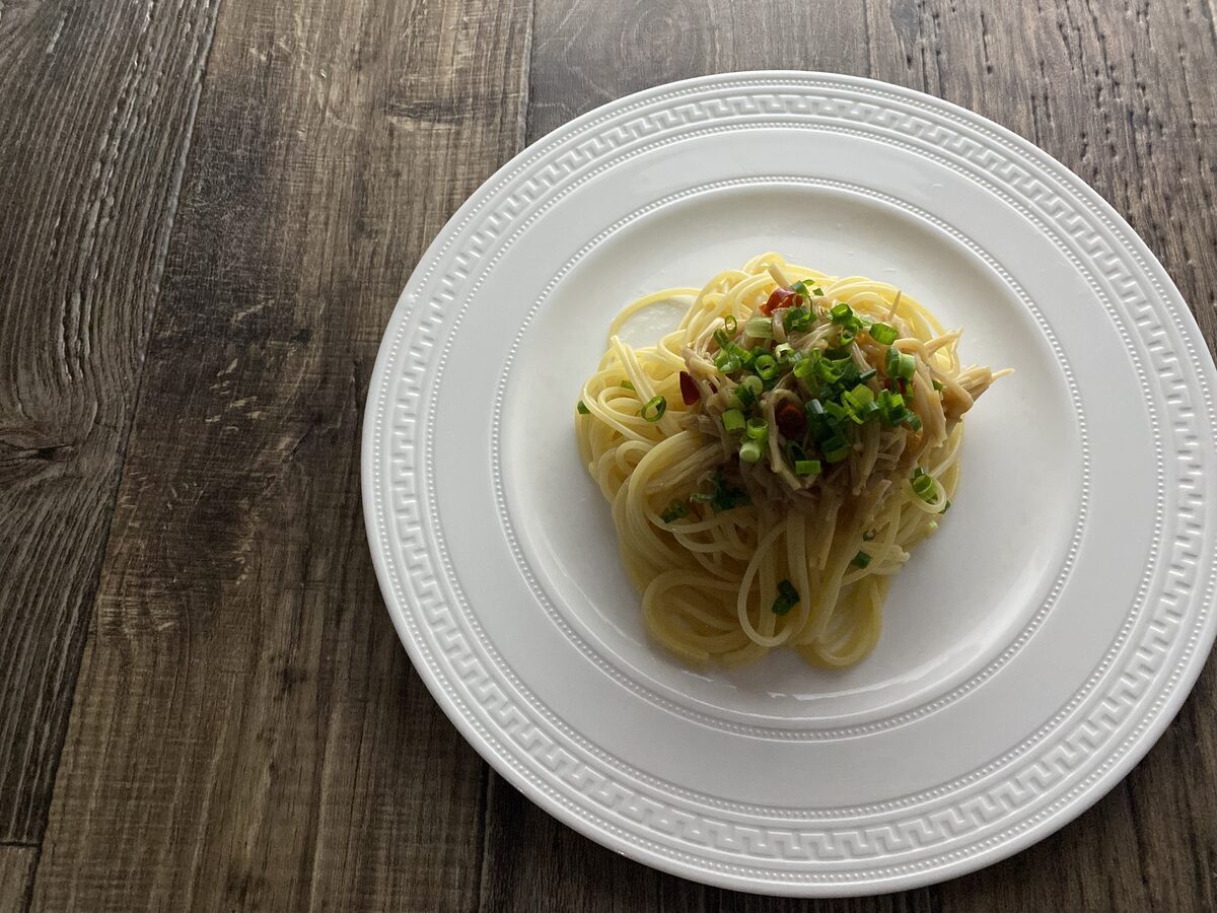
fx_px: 914
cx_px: 608
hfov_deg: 67.3
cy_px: 456
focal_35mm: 26
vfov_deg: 53.1
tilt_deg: -71.0
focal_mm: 4.25
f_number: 1.8
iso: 500
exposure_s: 1/48
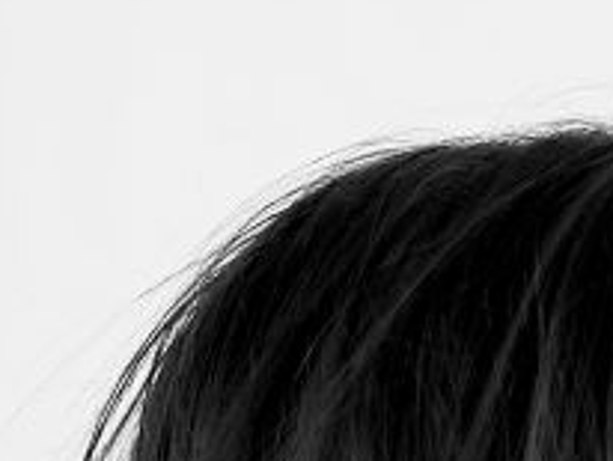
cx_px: 1869
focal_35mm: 410
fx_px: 7269
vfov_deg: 3.6
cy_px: 1019
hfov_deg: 4.6
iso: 100
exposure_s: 1/80
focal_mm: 55
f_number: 1.8
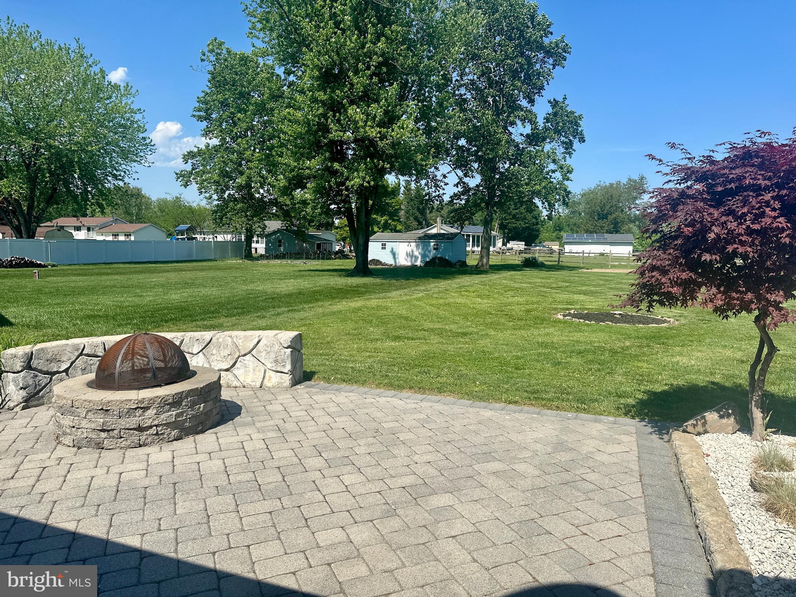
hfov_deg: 71.6
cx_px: 398
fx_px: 552
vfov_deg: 56.8
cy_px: 298
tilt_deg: -3.2
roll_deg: -0.4
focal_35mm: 24
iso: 80
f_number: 1.78
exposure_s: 1/5000
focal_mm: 6.86
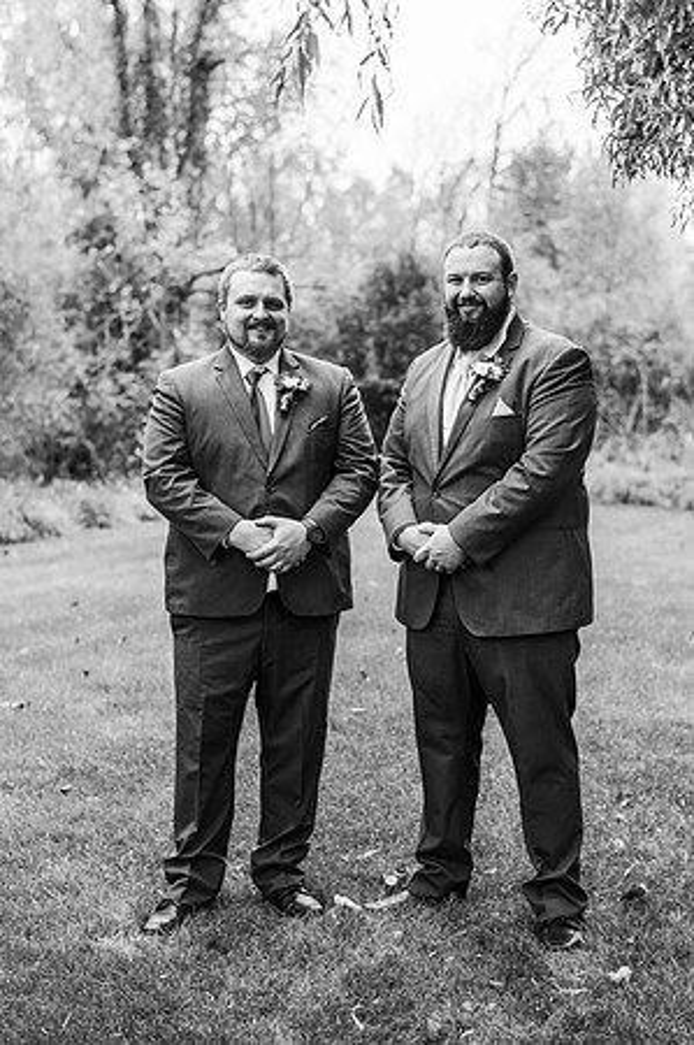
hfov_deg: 23.3
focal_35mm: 58
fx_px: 1681
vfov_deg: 34.5
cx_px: 347
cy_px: 522
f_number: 2.8
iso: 500
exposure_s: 1/1000
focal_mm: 58
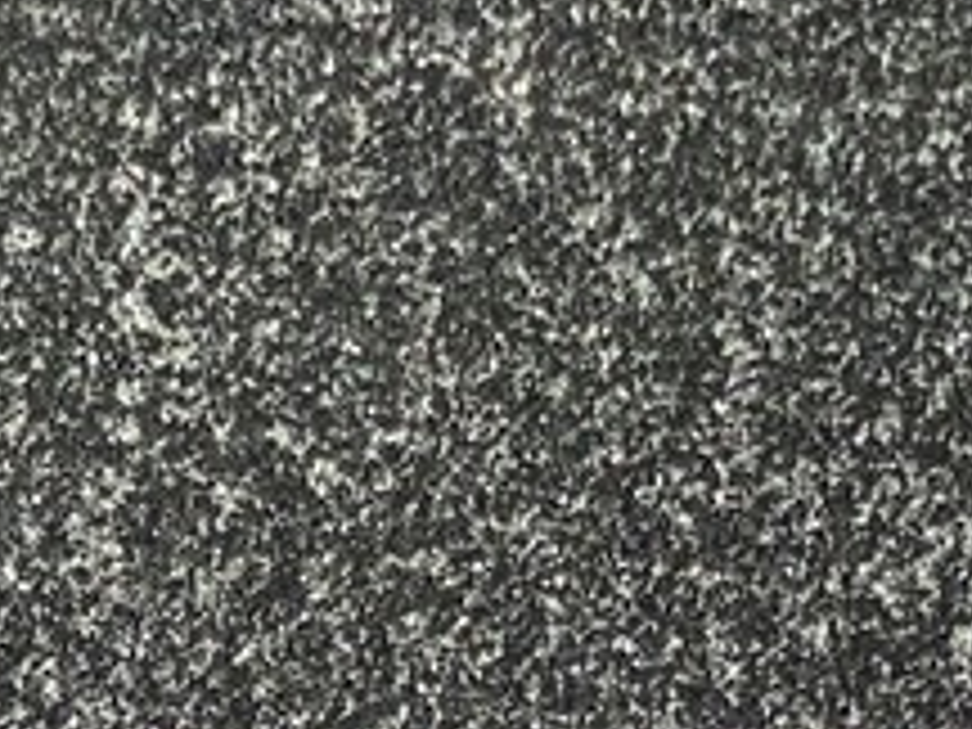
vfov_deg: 4.2
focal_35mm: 347
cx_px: 0
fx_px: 9744
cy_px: 2070
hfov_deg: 5.7
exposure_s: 1/1065
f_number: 2
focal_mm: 6
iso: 20
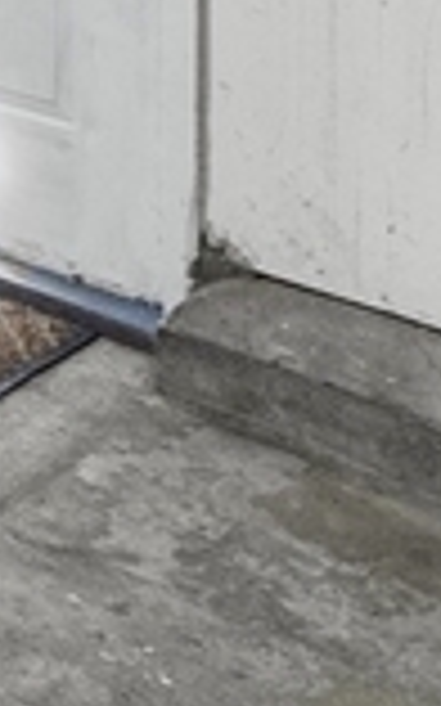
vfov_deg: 18.7
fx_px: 1790
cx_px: -788
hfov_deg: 10.7
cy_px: -454
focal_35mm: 93
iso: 1250
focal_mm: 14
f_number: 3.2
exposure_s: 1/80
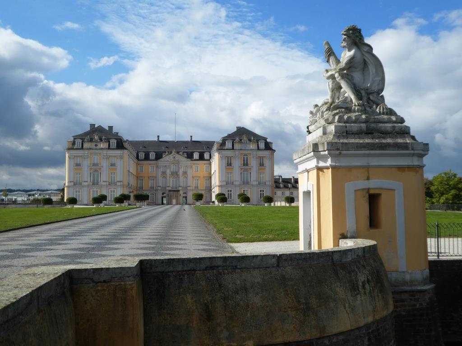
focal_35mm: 37
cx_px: 231
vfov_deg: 38.7
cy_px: 173
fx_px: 494
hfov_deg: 50.1
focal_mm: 6.7
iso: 80
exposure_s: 1/1000
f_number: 4
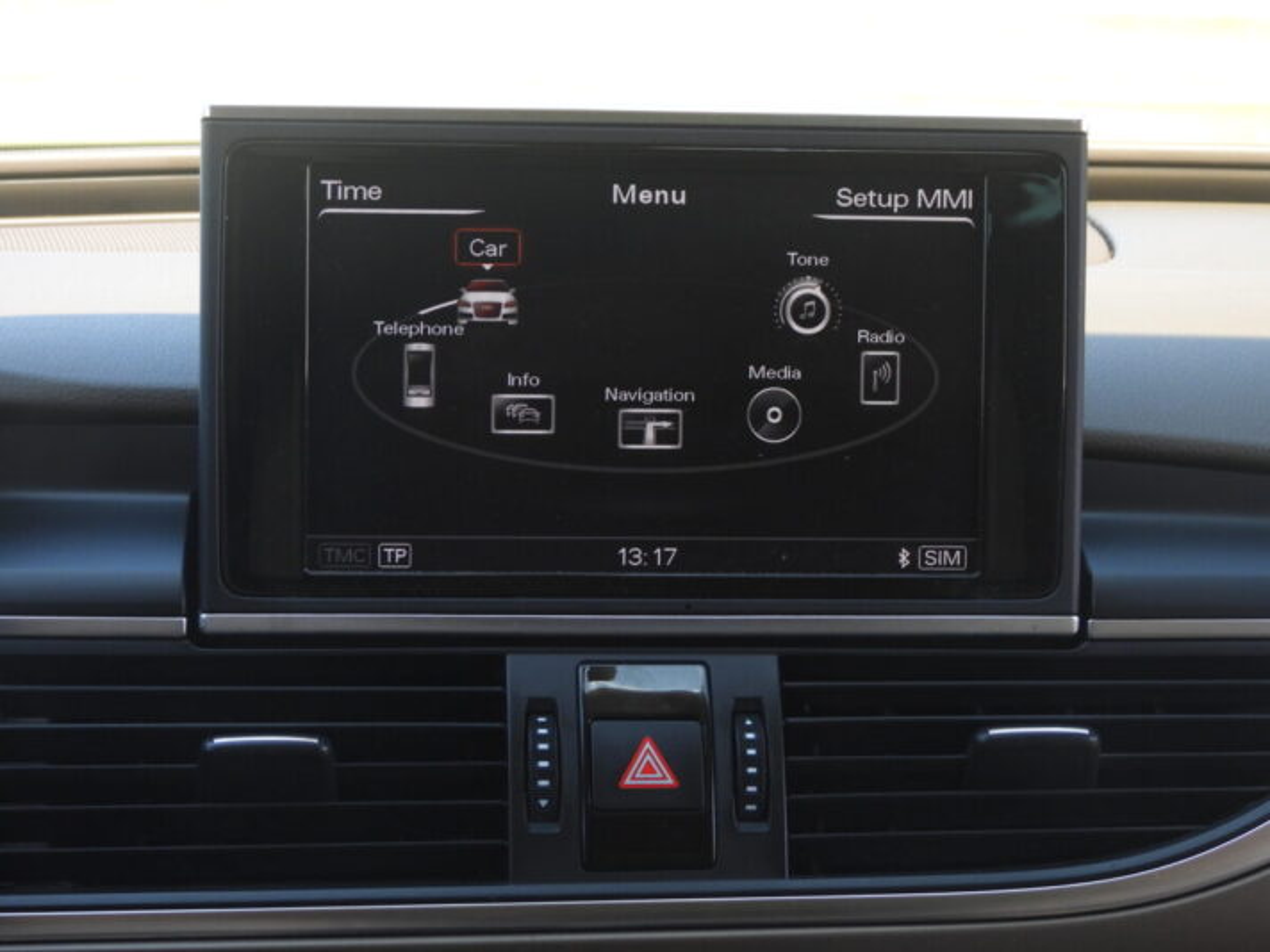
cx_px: 635
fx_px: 3339
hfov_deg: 21.5
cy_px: 476
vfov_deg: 16.2
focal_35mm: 91
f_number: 3.5
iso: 280
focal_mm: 16.3
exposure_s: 1/60
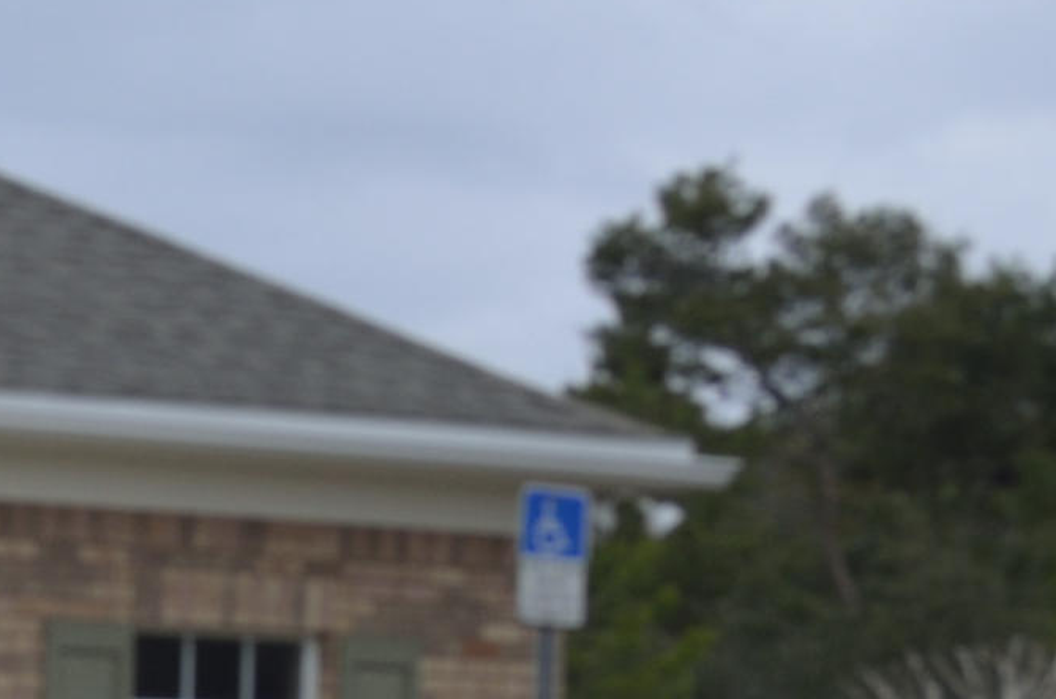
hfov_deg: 12.9
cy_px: 815
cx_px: -718
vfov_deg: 9.1
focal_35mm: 148
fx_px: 4332
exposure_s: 1/200
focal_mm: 22
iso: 200
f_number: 7.1
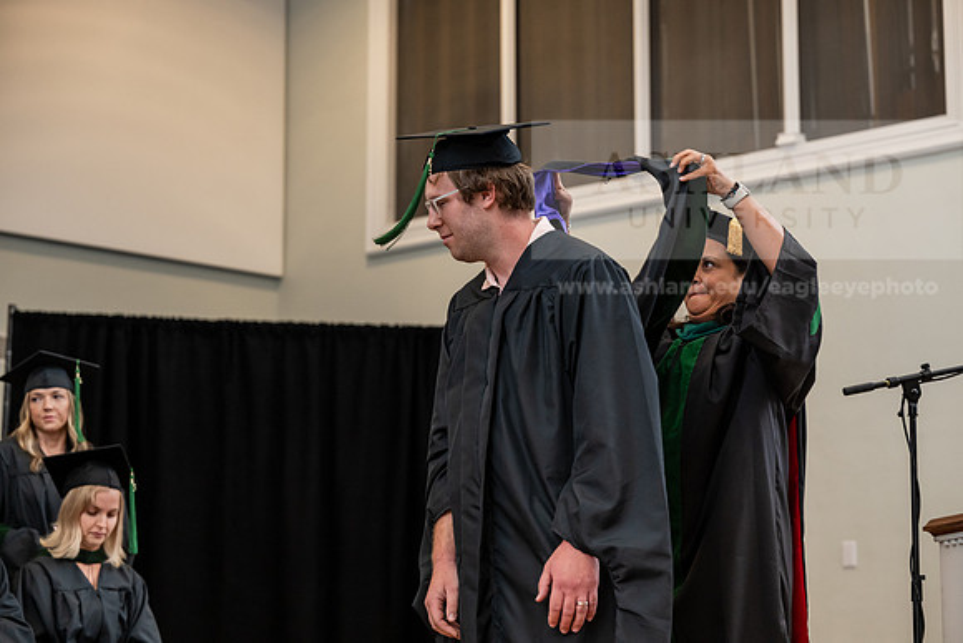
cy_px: 322
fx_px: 2194
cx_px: 482
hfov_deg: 24.8
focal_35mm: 82
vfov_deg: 16.7
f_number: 3.5
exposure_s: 1/200
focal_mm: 82
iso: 1600
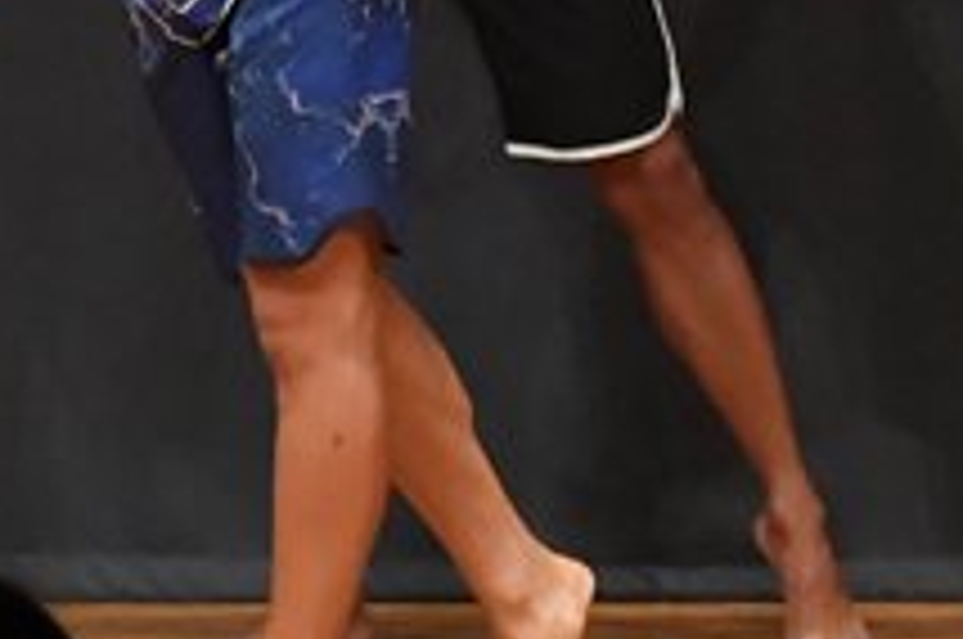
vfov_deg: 1.6
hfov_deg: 2.4
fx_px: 23264
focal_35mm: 871
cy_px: 0
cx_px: 1253
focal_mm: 160
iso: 7200
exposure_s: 1/400
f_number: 5.6
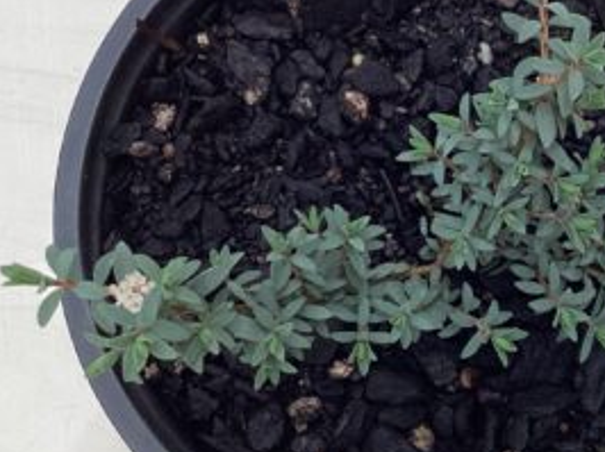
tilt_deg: -77.1
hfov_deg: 27.3
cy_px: 195
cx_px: 480
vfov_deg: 21.0
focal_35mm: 70
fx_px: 1222
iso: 64
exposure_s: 1/120
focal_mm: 3.3
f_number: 2.4
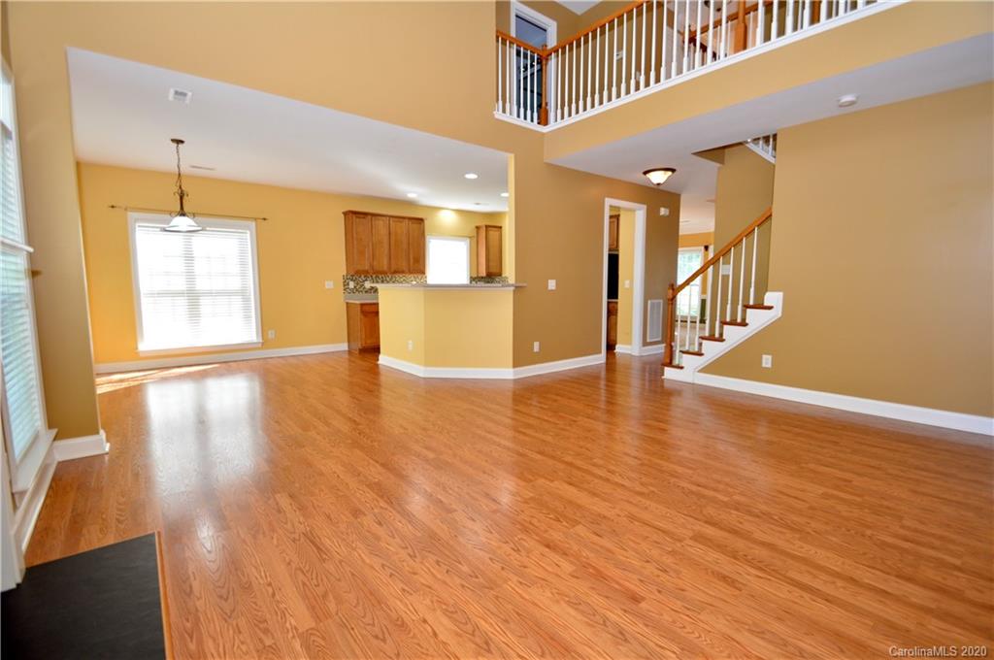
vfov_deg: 77.2
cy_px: 330
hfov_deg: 100.5
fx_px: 414
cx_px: 497
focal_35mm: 15
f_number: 4
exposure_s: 1/60
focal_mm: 10
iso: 400
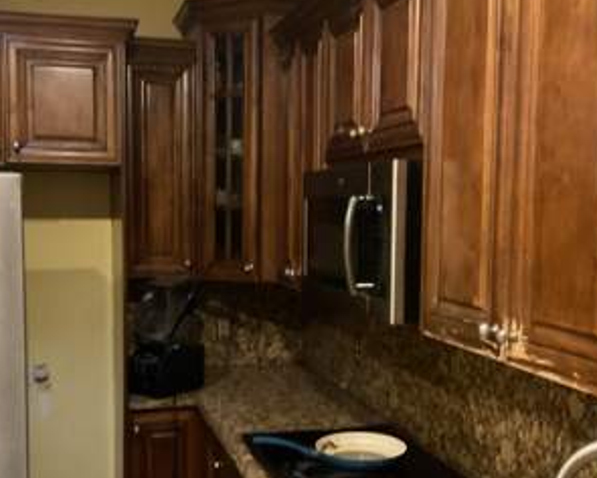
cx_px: 269
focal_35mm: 46
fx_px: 813
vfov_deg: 32.7
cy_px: 266
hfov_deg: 40.3
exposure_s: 1/24
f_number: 1.8
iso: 500
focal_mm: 3
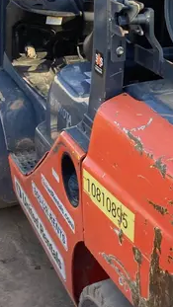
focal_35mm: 72
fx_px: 587
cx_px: 148
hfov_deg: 16.6
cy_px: 134
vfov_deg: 29.3
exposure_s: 1/223
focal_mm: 3.99
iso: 20
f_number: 1.8
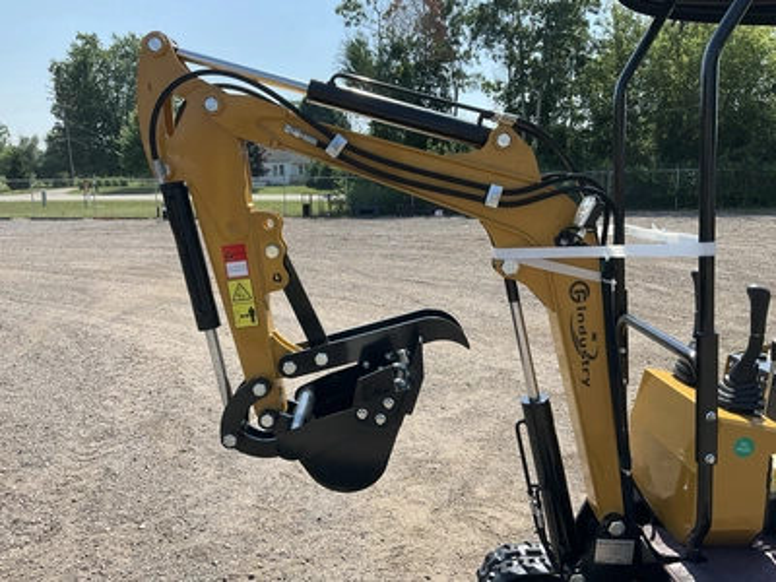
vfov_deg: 48.2
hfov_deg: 61.7
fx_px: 650
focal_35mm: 29
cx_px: 388
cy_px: 291
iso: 25
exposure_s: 1/1144
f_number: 1.8
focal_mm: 3
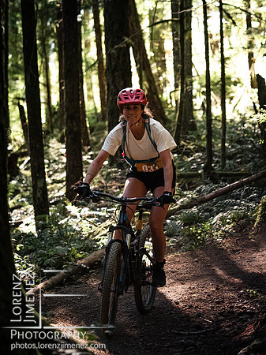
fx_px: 1620
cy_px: 178
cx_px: 133
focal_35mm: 158
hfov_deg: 9.4
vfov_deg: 12.5
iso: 3200
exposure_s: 1/1000
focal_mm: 79
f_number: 2.8
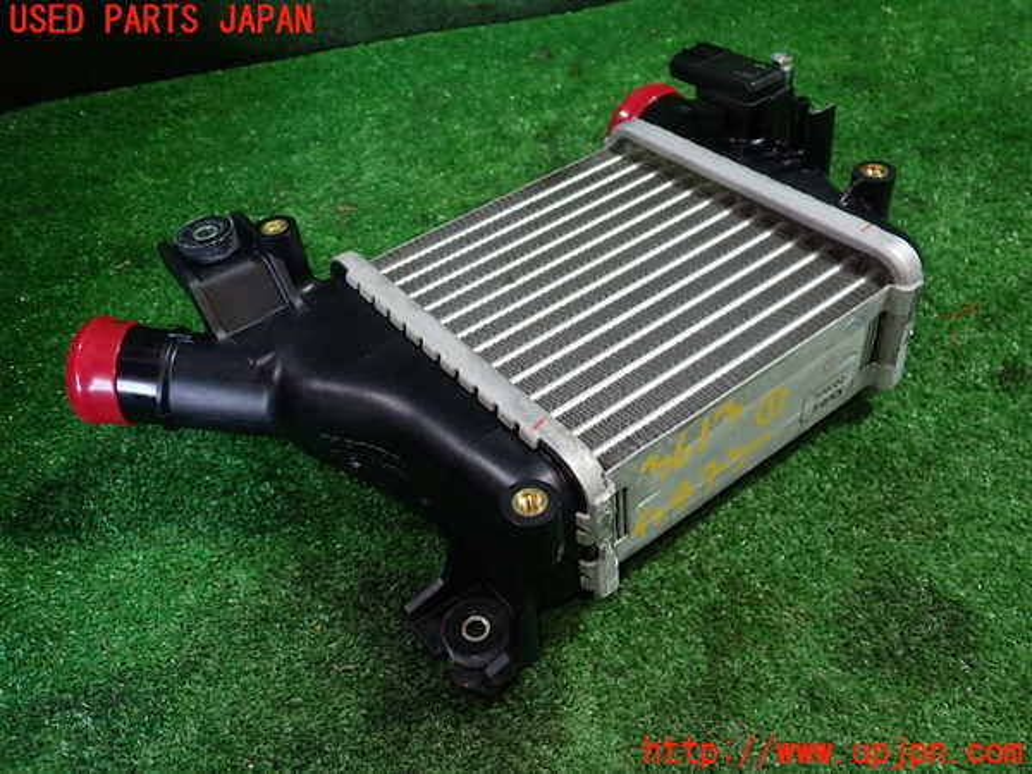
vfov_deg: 46.8
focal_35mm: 30
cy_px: 387
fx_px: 894
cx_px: 516
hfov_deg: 60.0
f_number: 2.3
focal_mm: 5.4
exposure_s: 1/40
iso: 200
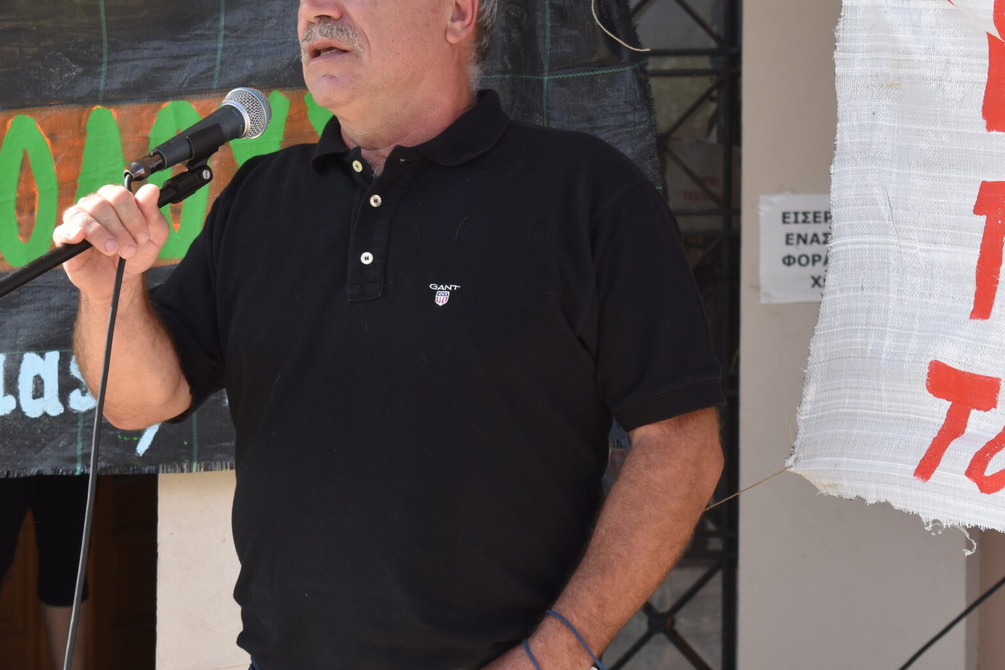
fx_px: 3792
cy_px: 258
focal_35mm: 136
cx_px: 354
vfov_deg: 10.1
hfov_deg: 15.1
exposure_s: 1/250
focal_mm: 55
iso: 200
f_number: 8
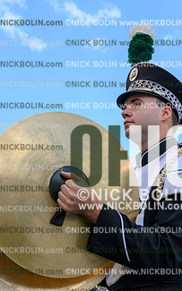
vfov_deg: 33.9
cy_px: 168
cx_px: 134
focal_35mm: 60
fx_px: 476
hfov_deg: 21.5
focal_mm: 33
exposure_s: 1/100
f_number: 7.1
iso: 80
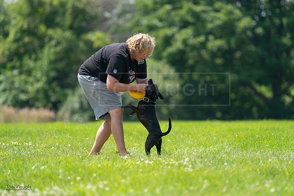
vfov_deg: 3.3
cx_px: 147
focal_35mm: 411
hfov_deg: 5.0
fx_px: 3357
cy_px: 98
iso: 2500
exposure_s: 1/4000
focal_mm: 411
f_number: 6.3
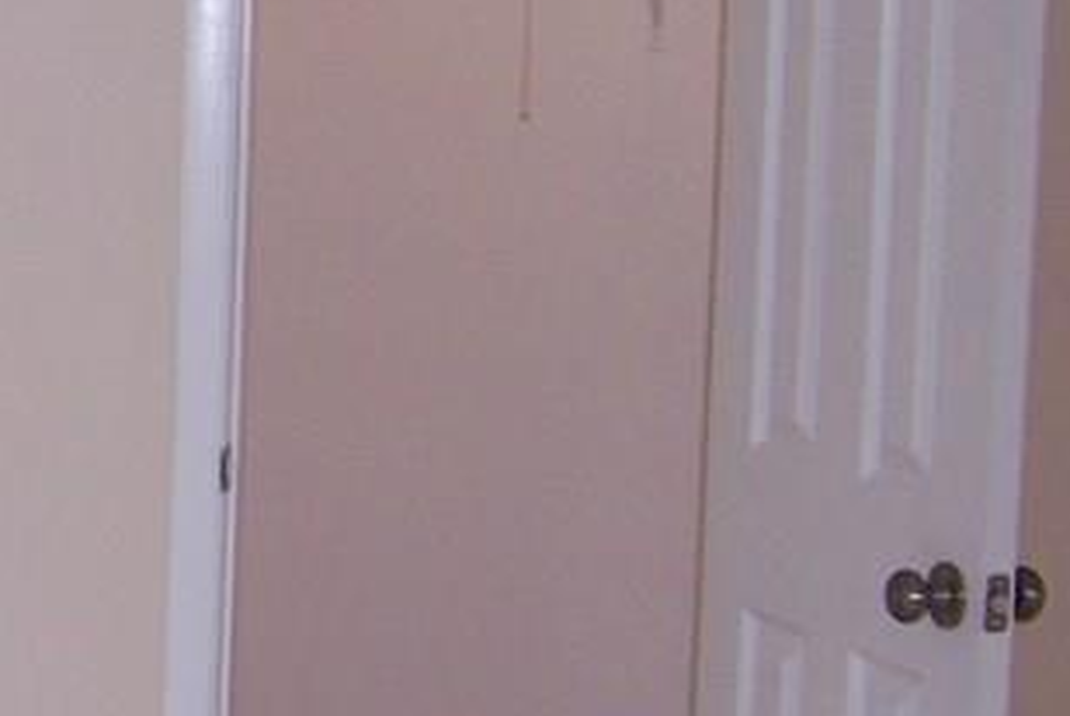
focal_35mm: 114
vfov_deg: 12.0
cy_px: 330
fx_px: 3391
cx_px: -459
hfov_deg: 16.6
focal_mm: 5.5
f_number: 2.8
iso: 140
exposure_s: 1/60
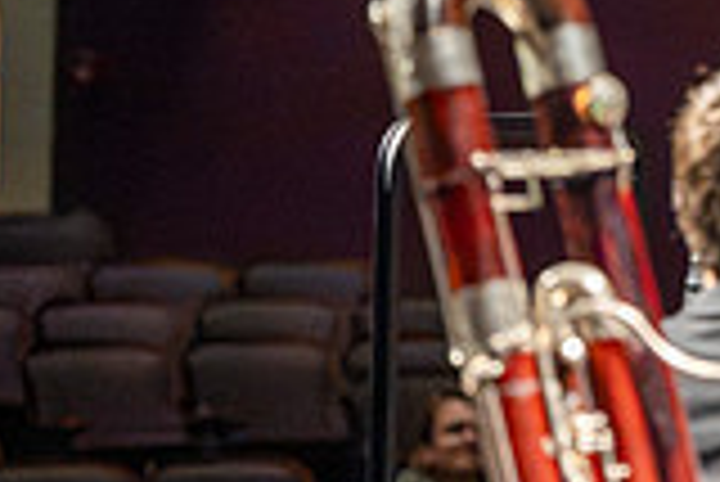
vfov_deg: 3.2
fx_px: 8728
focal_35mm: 436
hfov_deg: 4.7
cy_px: -101
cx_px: 1184
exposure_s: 1/640
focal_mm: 120
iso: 12800
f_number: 2.8
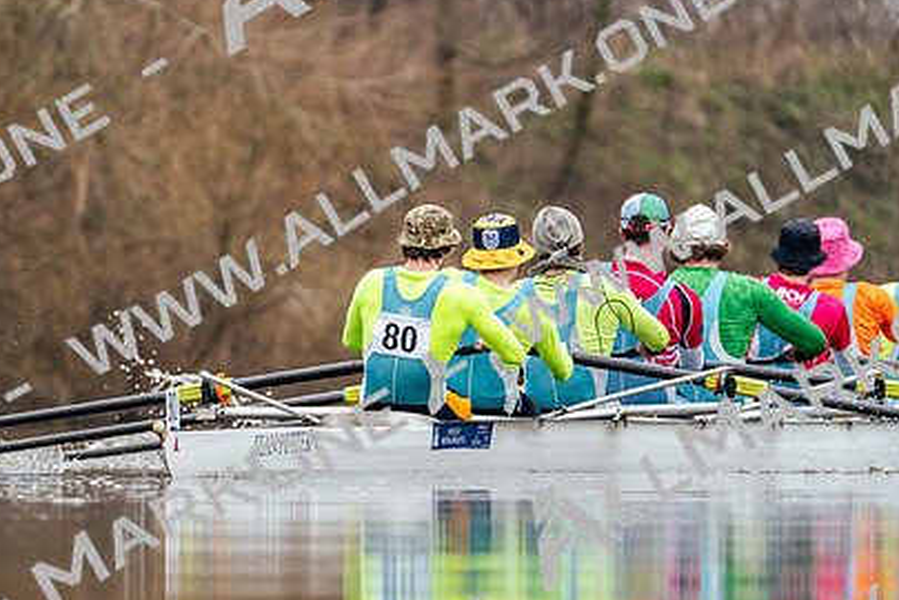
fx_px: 21449
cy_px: 381
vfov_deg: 1.6
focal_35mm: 859
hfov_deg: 2.4
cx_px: 342
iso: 4000
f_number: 6.3
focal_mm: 600
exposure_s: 1/2000
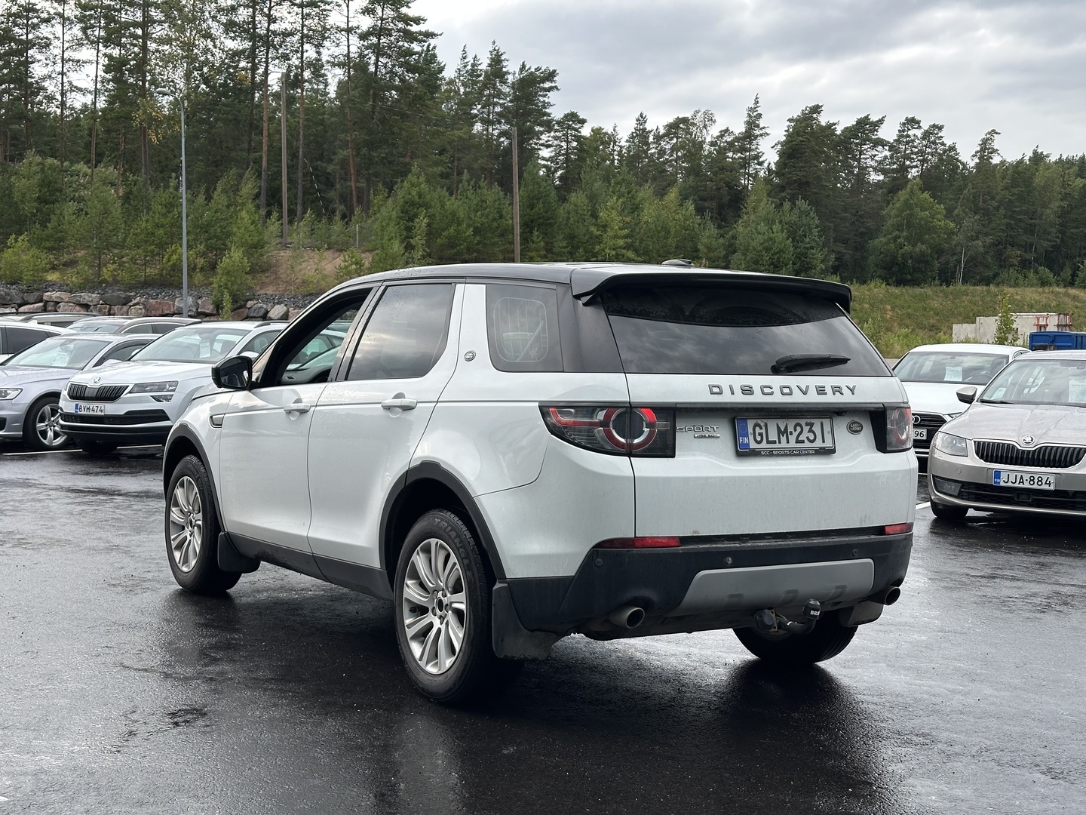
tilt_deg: -4.1
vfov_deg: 30.3
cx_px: 543
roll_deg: -0.6
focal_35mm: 48
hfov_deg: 39.7
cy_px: 408
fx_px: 1506
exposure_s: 1/734
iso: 64
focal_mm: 6.86
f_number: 1.78
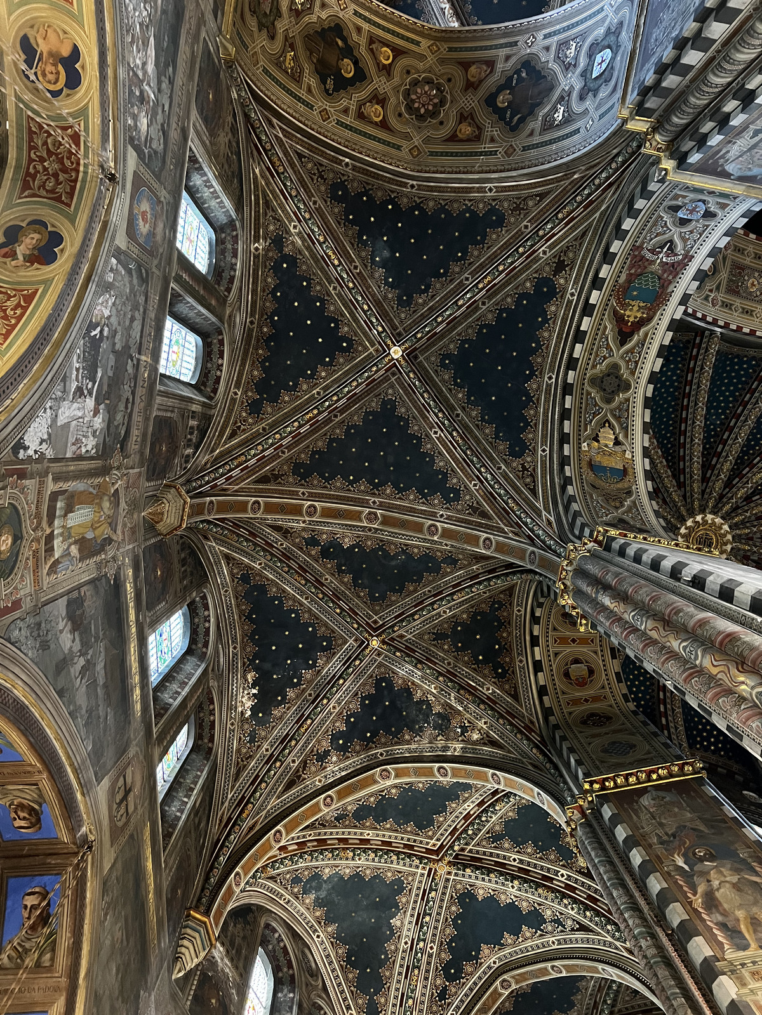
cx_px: 381
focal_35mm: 26
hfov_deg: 53.1
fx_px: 763
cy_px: 508
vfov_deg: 67.3
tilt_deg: +84.5
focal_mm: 5.7
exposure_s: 1/25
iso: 500
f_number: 1.5
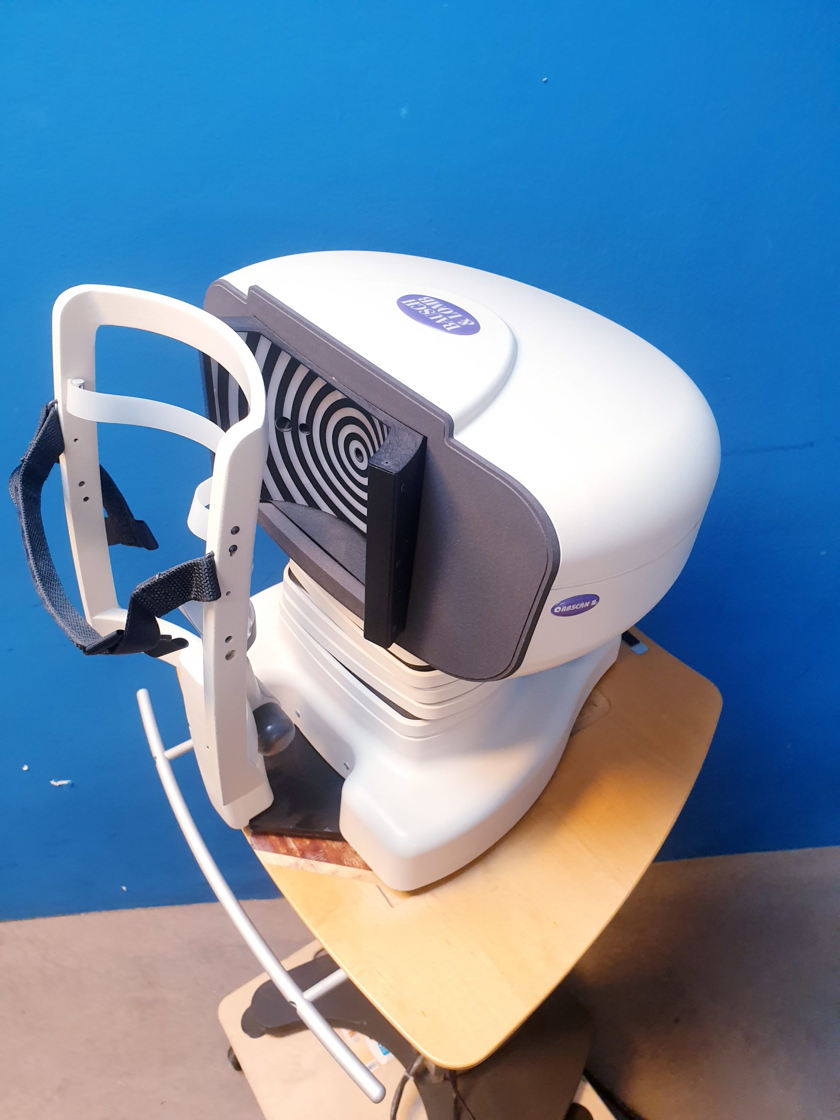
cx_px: 420
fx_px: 841
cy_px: 560
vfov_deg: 67.3
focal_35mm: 26
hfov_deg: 53.1
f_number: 2.4
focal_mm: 4.3
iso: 160
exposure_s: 1/50
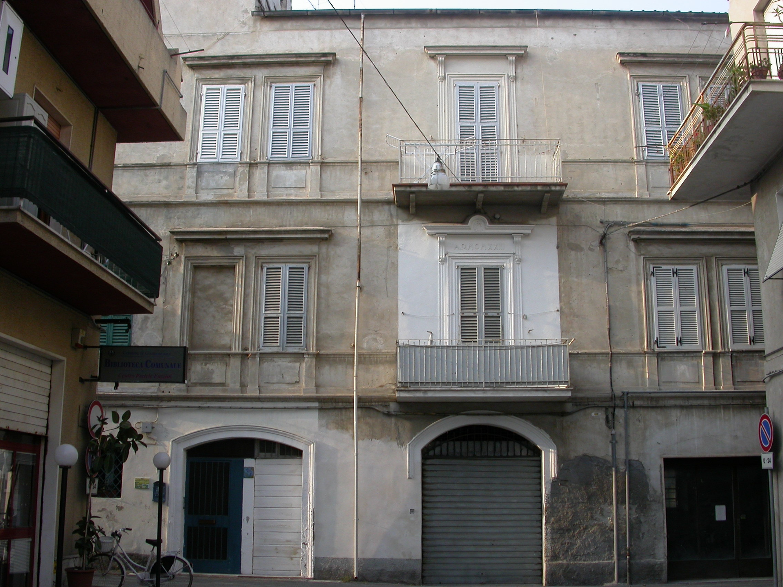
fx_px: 860
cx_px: 392
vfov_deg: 37.7
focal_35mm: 38
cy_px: 294
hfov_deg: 49.0
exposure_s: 1/169
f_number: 4.7
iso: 100
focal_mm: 7.85
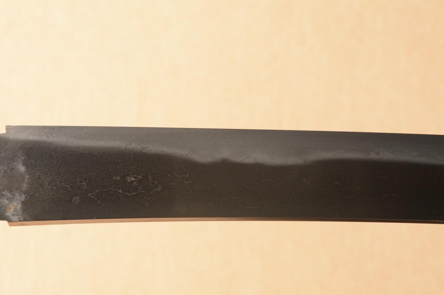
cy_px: 148
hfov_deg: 16.1
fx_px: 1571
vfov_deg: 10.7
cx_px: 222
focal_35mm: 128
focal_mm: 85
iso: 400
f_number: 11
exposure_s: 1/1.6
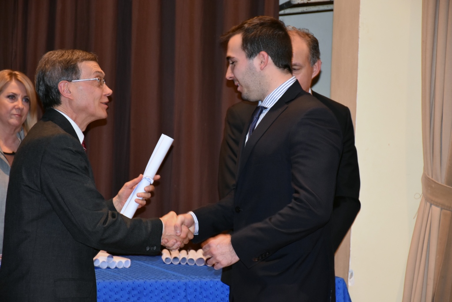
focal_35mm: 128
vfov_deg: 10.8
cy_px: 151
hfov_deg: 16.1
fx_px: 1601
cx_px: 226
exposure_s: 1/60
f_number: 5.3
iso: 1800
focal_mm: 85
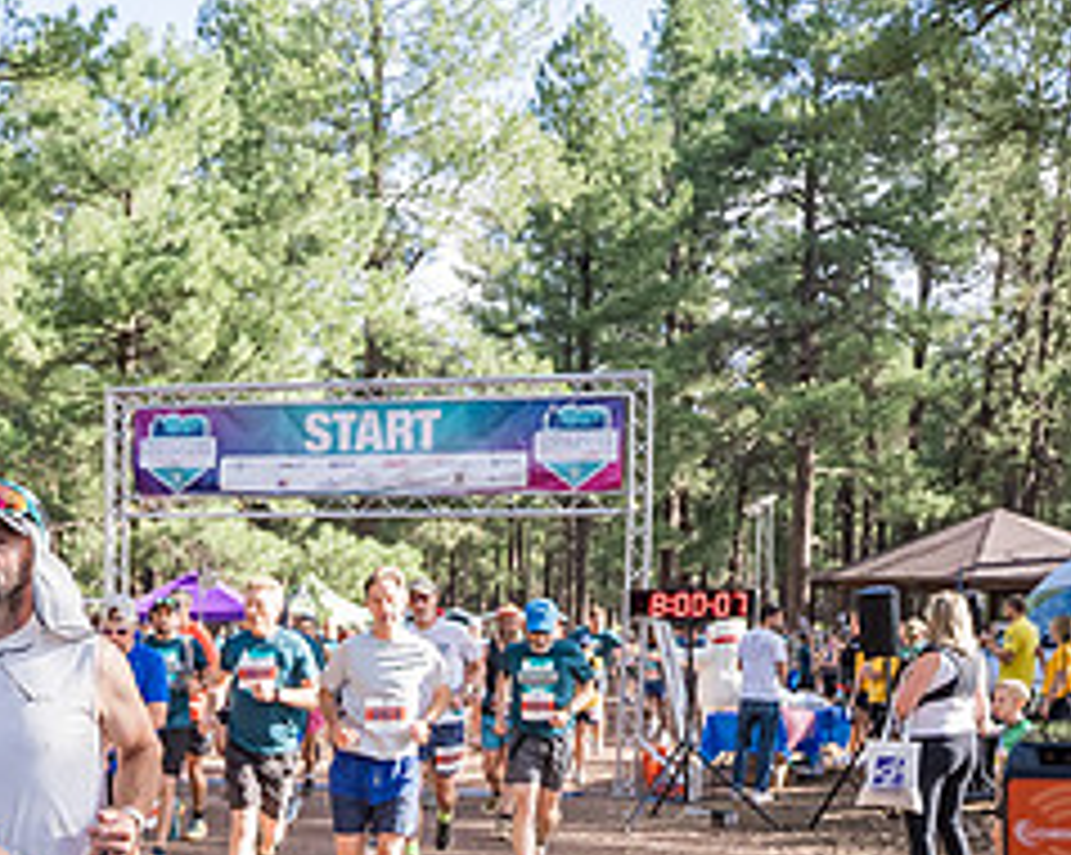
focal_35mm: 55
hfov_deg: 30.7
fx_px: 1742
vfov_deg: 26.7
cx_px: -90
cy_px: 749
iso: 500
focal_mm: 24
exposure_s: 1/1600
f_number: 3.2
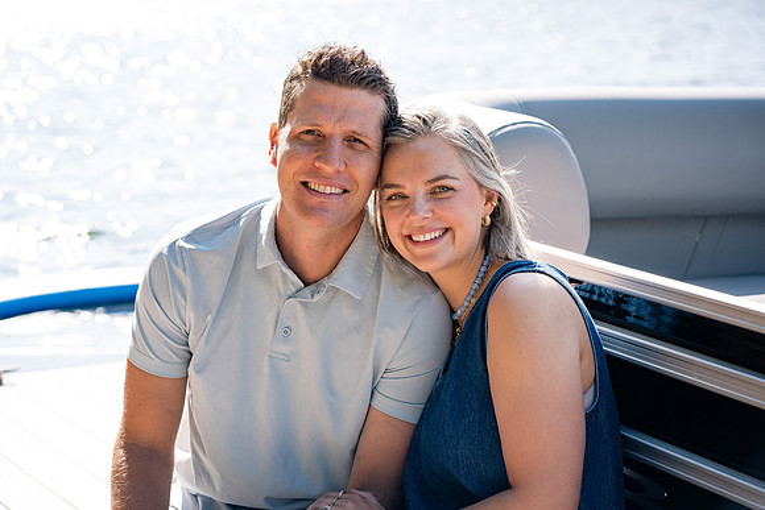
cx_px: 382
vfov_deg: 16.1
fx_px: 1807
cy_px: 255
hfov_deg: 23.9
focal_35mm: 85
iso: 320
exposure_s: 1/640
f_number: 5
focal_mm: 85
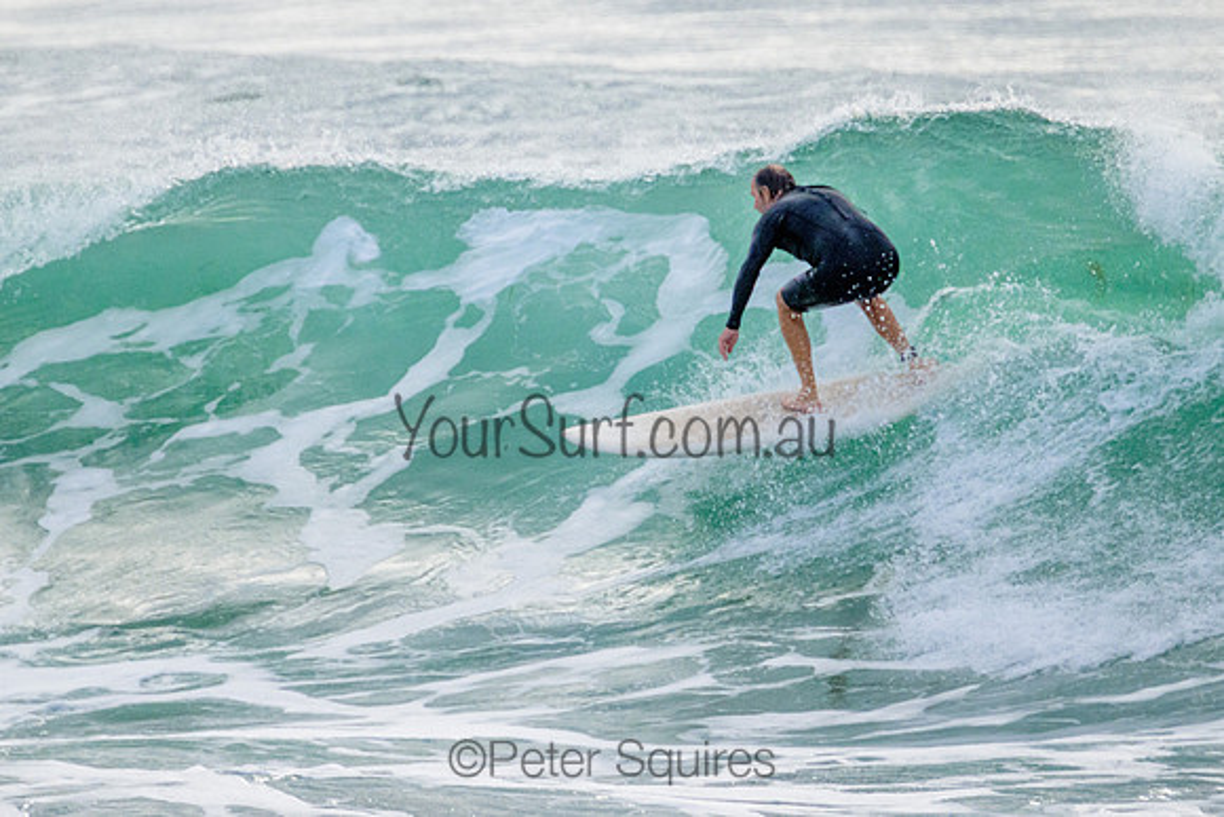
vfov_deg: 1.3
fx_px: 37229
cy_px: 346
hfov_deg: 1.9
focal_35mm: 1095
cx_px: 640
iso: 1600
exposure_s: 1/2000
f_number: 11
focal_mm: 800
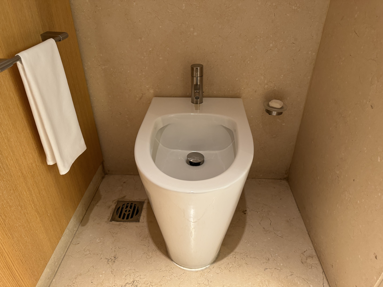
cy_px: 144
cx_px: 192
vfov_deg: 56.8
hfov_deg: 71.6
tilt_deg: -33.1
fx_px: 266
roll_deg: -0.5
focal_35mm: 24
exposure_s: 1/50
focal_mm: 6.76
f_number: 1.78
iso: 400
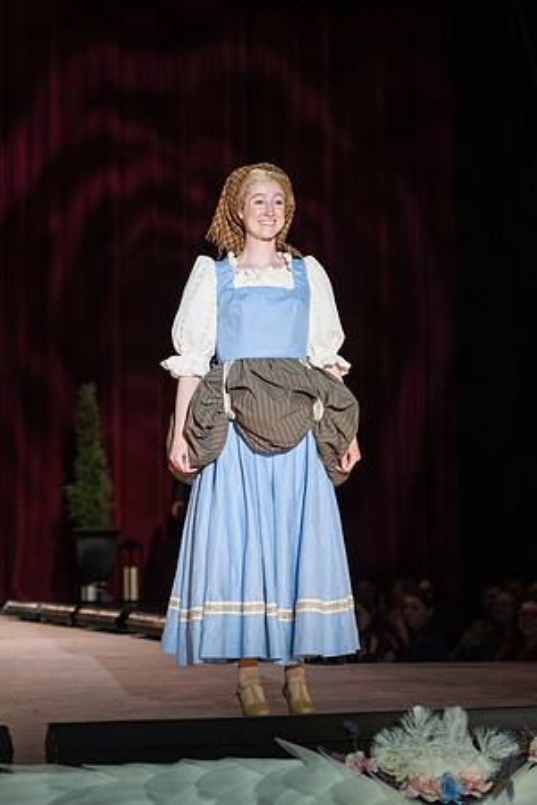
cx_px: 252
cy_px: 402
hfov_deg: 11.4
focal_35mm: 120
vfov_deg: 17.1
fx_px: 2686
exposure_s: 1/800
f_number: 2.8
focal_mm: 80
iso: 640
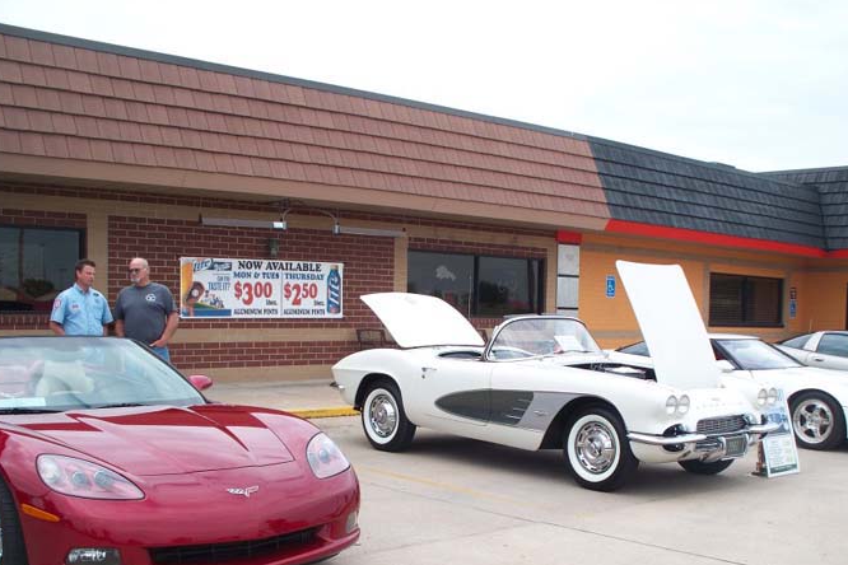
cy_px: 375
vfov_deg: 29.7
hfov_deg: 43.6
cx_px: 452
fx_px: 1060
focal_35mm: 45
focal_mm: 7.5
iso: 64
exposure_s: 1/500
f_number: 2.8
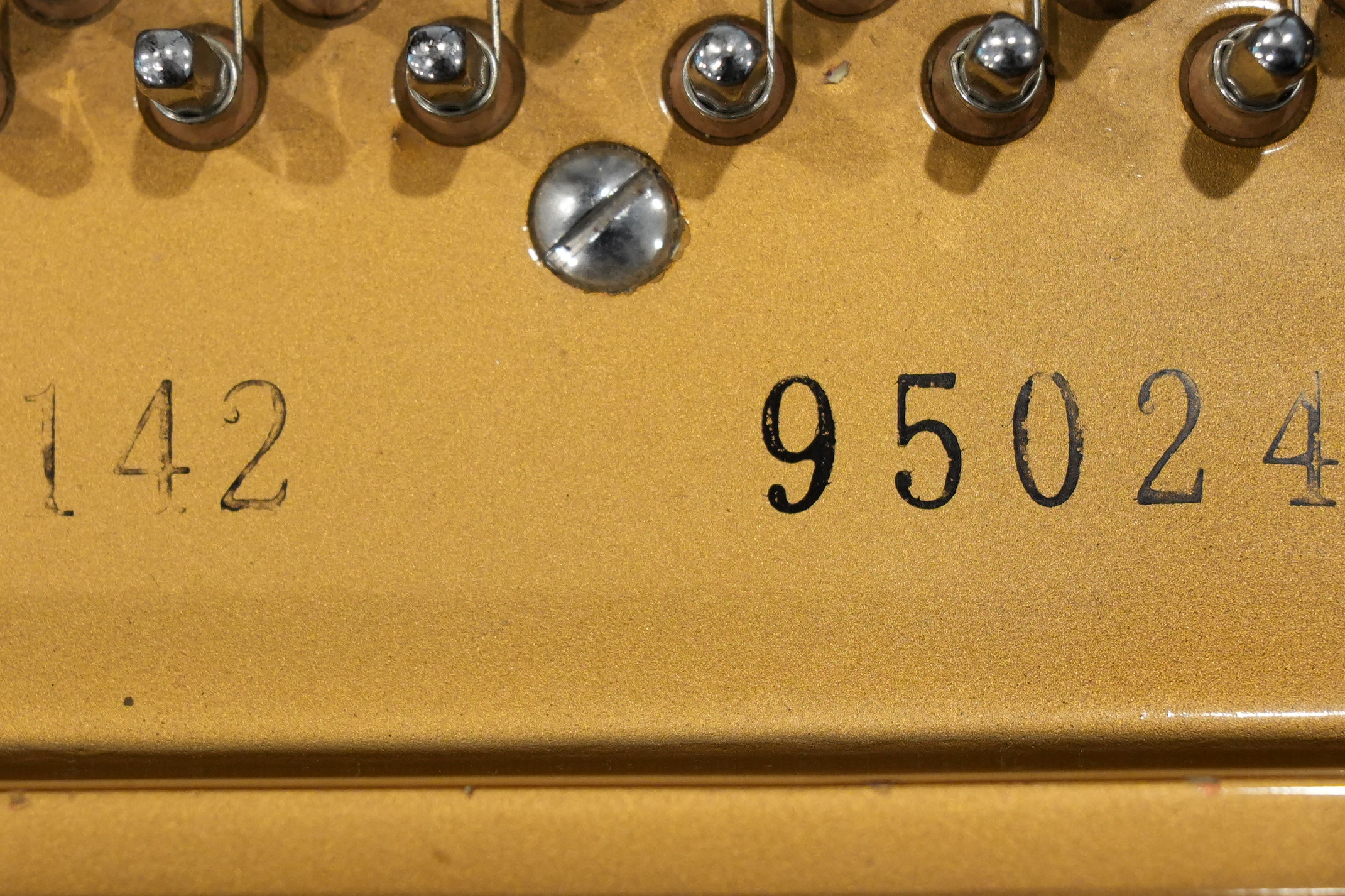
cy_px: 463
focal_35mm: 86
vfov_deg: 15.9
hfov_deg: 23.6
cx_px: 615
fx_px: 3212
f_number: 3.2
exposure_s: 1/60
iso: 640
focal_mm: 28
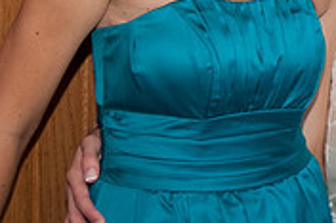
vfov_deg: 7.8
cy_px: -89
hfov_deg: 11.4
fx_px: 1610
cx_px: 502
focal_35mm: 173
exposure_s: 1/125
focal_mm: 35
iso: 500
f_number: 6.3
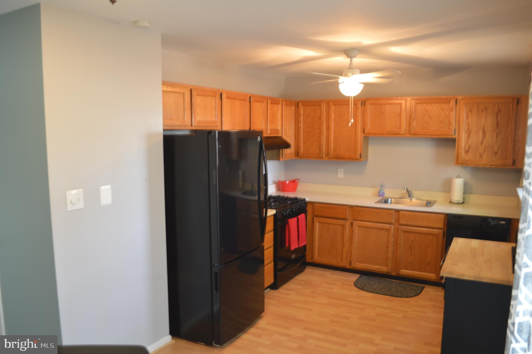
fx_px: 399
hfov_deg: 67.4
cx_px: 266
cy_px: 177
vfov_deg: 47.8
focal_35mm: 27
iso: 100
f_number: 3.5
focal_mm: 18
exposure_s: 1/2
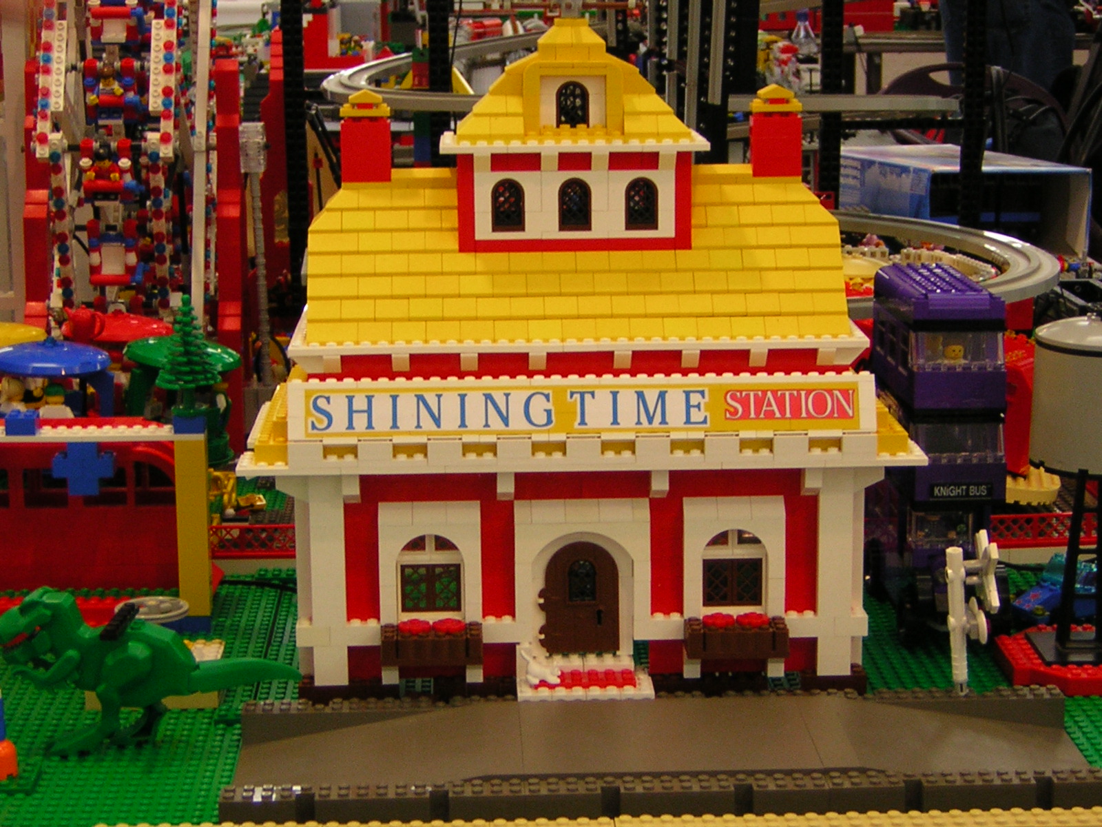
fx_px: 2451
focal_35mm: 77
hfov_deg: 25.3
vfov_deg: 19.1
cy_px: 414
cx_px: 551
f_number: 3.9
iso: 64
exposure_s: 1/5.7
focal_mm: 10.1
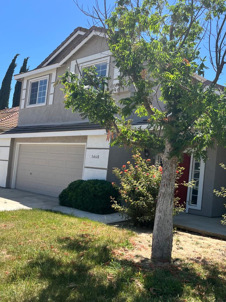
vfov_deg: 52.6
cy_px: 157
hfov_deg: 40.7
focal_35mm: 35
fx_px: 305
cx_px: 117
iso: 50
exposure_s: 1/2268
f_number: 1.6
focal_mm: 5.1
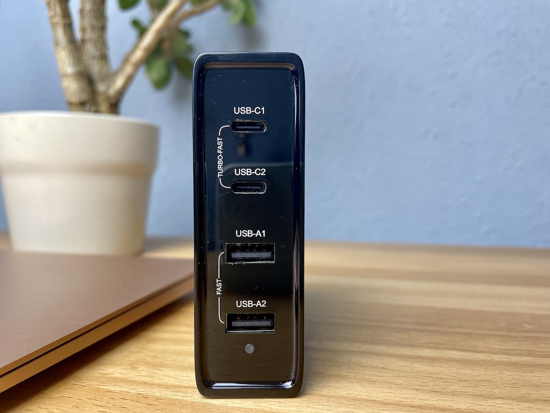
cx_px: 270
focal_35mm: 27
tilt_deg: -3.9
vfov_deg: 51.3
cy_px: 214
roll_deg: +0.3
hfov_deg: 65.3
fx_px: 429
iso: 125
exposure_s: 1/100
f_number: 1.6
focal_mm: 4.2
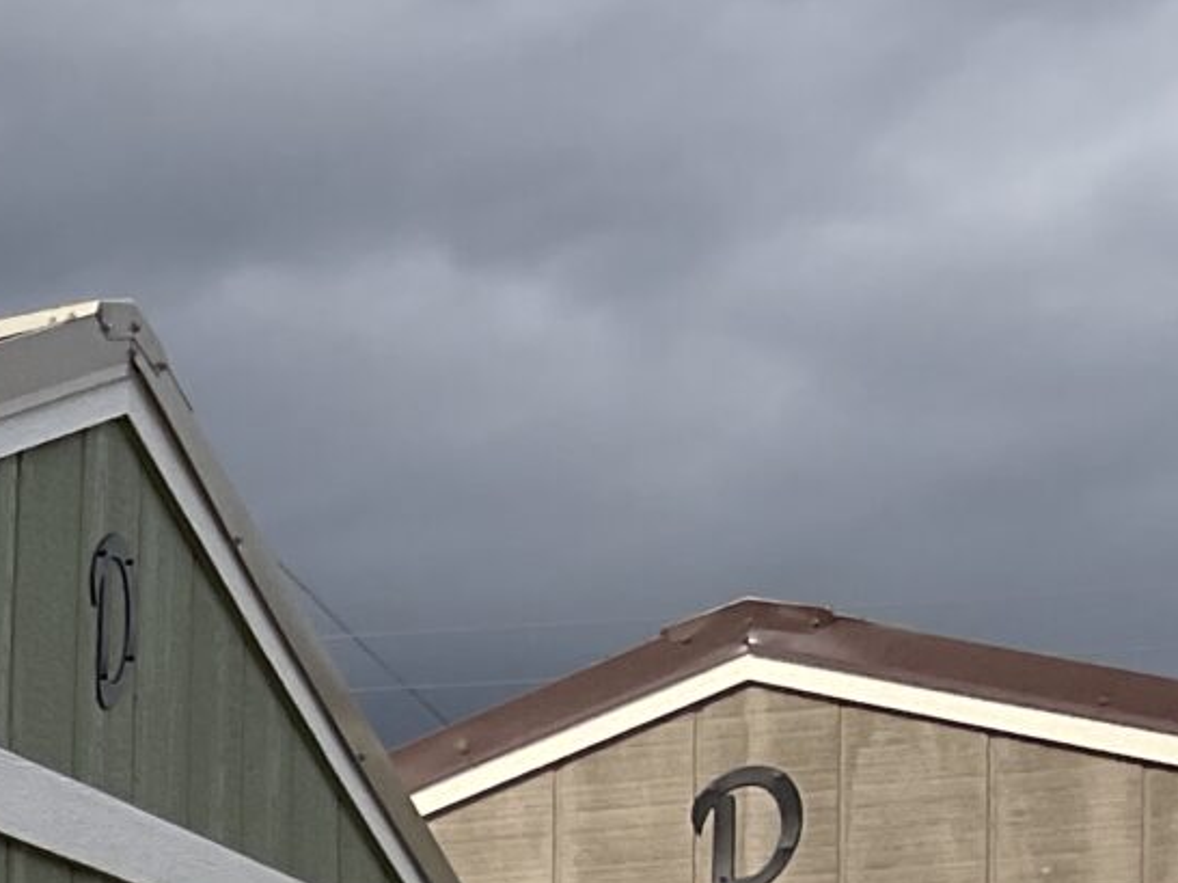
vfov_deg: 10.1
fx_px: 4626
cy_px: 1706
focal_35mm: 136
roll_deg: -1.0
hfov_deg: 12.1
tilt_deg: -0.8
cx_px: -1480
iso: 16
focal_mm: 3
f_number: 1.8
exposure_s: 1/3125
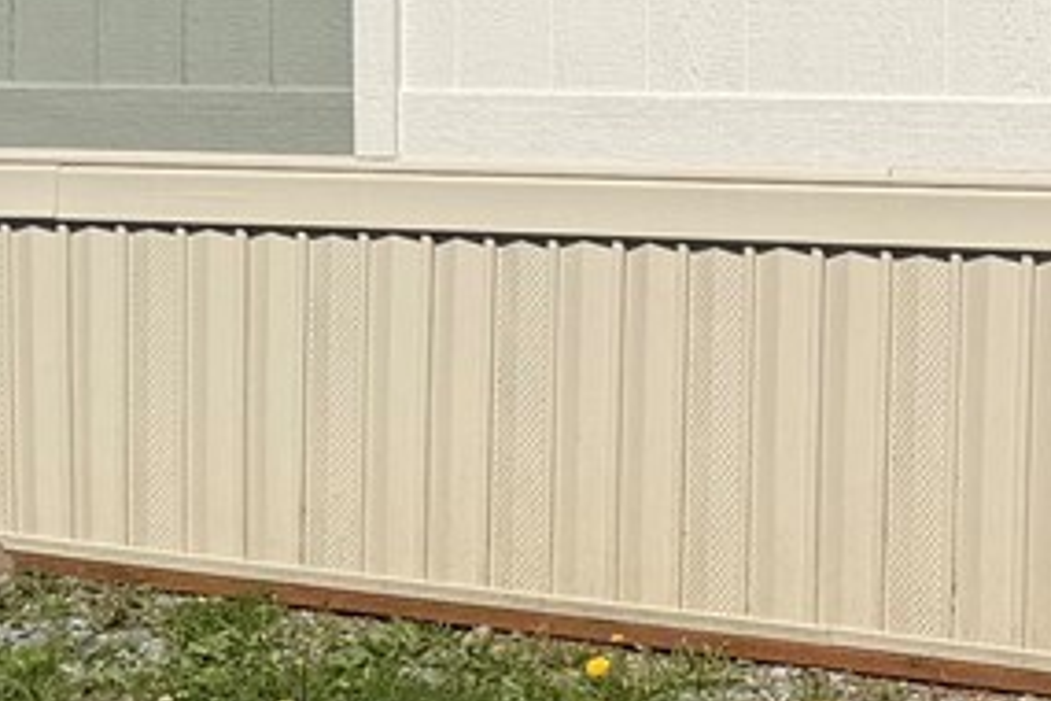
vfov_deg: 9.7
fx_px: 4087
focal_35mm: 140
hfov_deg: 14.3
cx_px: 1143
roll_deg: +0.5
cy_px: -144
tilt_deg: +0.4
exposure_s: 1/9091
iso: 80
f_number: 1.78
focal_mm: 6.76
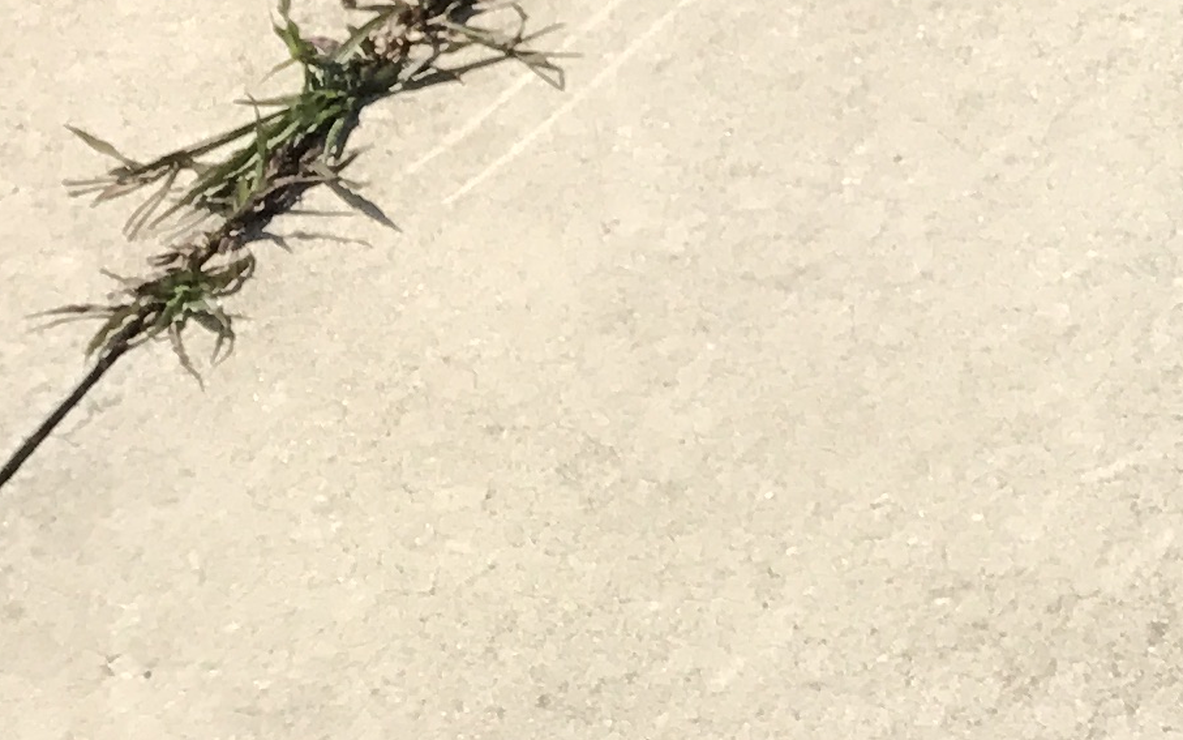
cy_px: -1074
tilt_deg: -27.7
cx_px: 2486
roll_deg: +1.9
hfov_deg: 13.3
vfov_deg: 8.9
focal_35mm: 132
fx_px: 4256
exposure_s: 1/2128
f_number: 1.8
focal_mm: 3.99
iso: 20
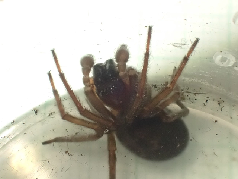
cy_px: 90
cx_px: 119
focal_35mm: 100
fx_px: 688
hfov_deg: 19.6
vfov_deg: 14.8
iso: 1600
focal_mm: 18
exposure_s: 1/30
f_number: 6.3
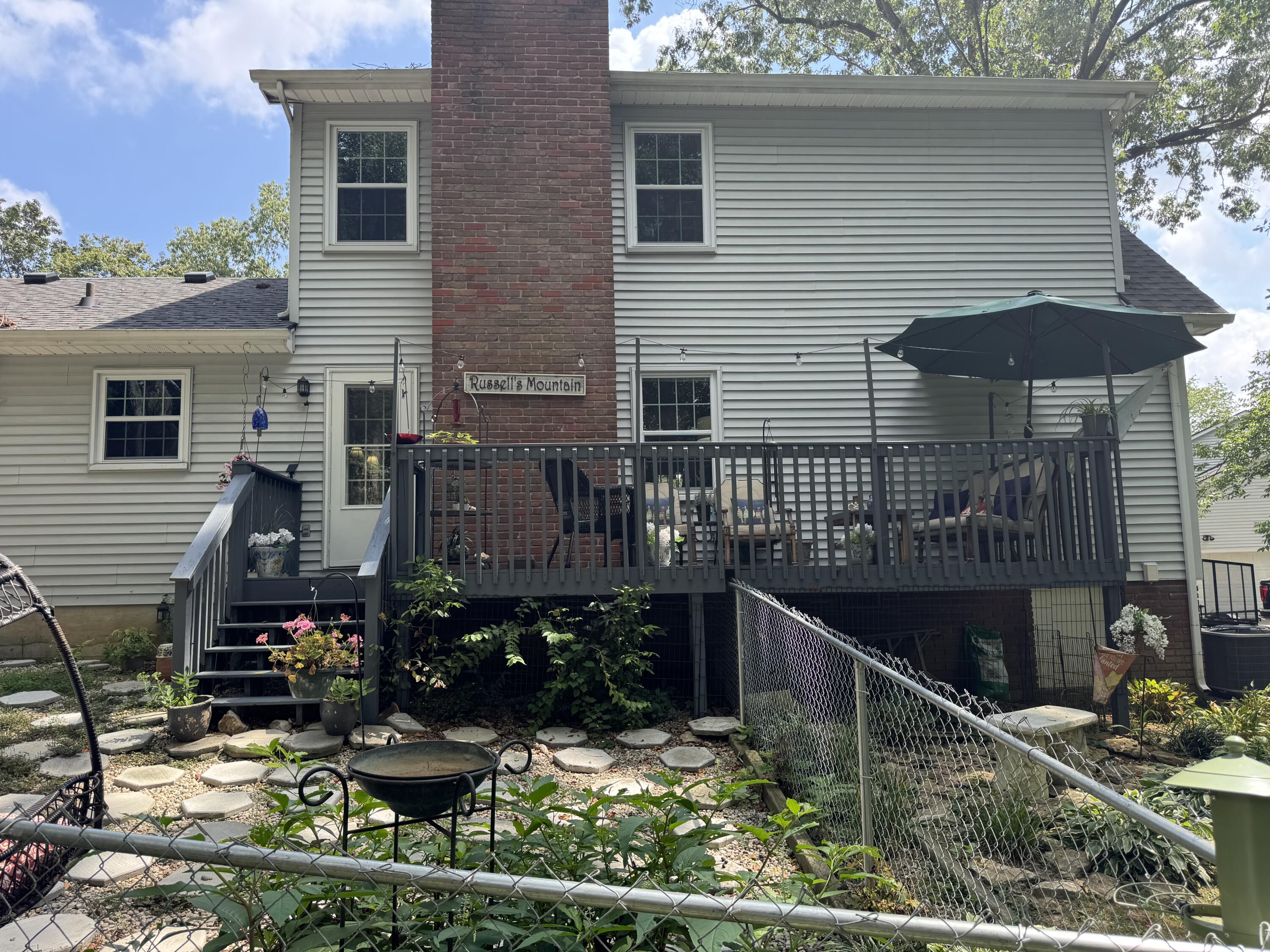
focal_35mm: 24
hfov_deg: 71.6
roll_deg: +1.5
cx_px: 635
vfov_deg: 56.8
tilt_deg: +6.4
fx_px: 881
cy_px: 476
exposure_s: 1/773
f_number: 1.78
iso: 80
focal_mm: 6.76
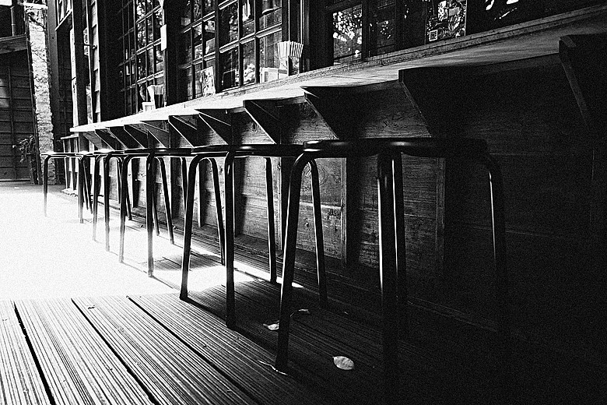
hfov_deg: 65.5
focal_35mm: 28
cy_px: 202
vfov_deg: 46.4
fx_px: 472
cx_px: 304
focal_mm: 18.3
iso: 400
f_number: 2.8
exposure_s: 1/30
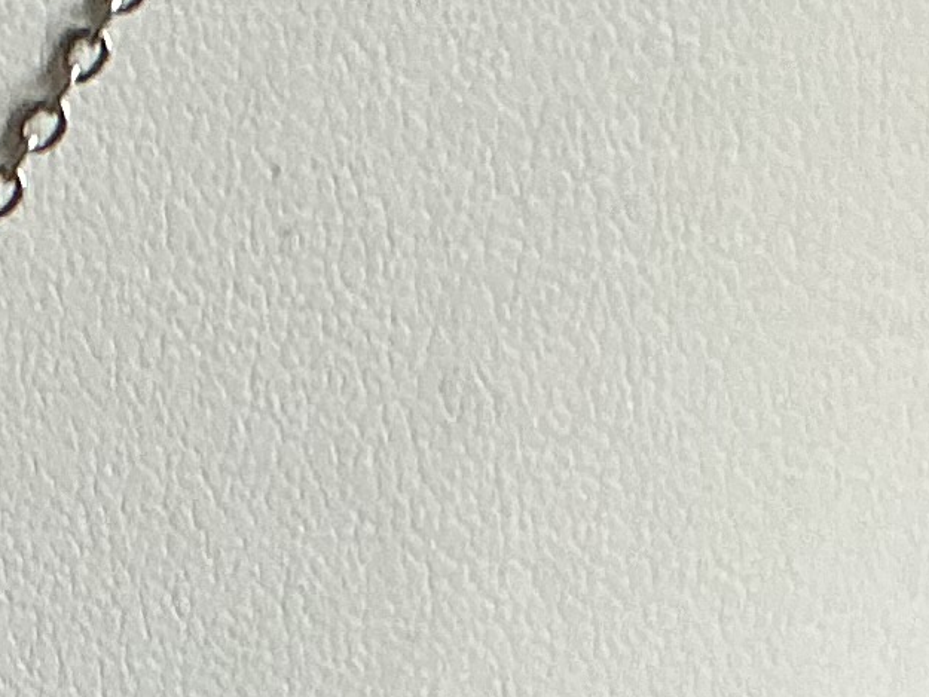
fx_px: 5020
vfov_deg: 7.9
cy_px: 654
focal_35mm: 187
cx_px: -774
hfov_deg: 10.0
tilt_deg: -64.6
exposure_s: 1/50
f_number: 1.8
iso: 100
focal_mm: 3
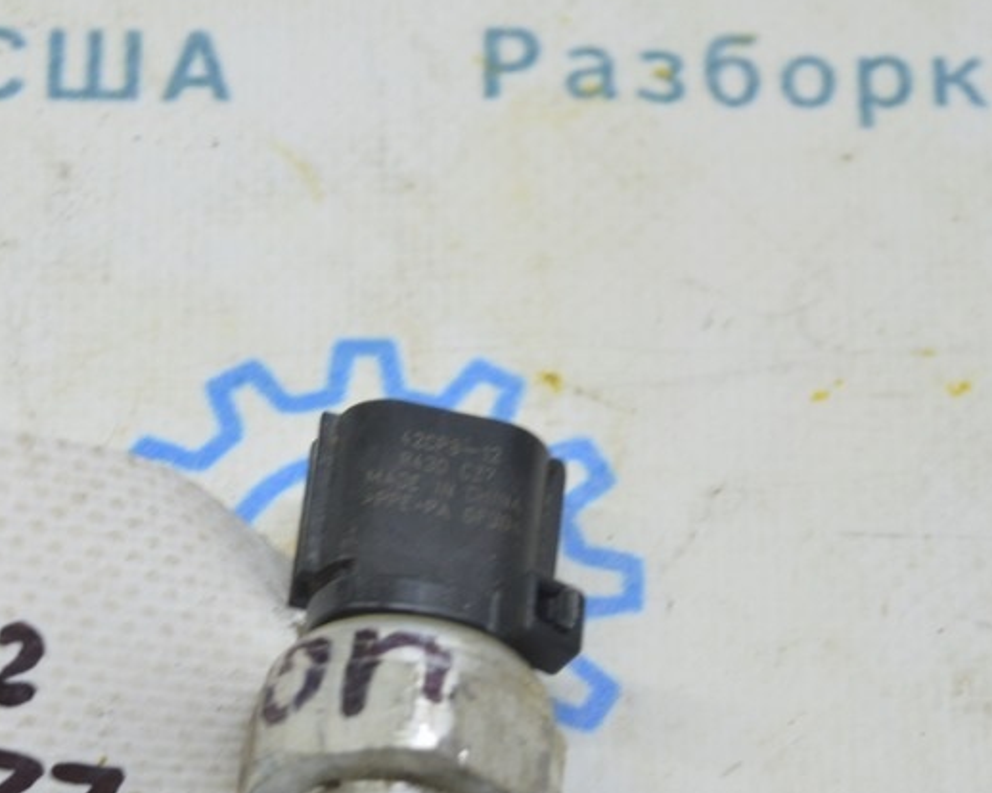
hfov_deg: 12.5
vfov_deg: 10.1
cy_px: 478
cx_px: 174
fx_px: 4488
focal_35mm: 153
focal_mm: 55
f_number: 5.6
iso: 400
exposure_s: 1/20
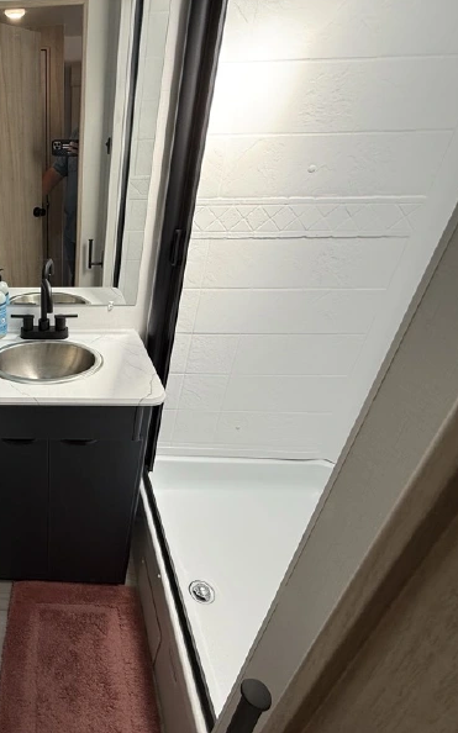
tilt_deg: -27.6
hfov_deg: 51.3
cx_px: 31
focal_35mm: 20
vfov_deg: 85.1
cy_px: 364
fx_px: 400
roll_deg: +2.4
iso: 64
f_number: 2.2
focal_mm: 2.22
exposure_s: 1/99
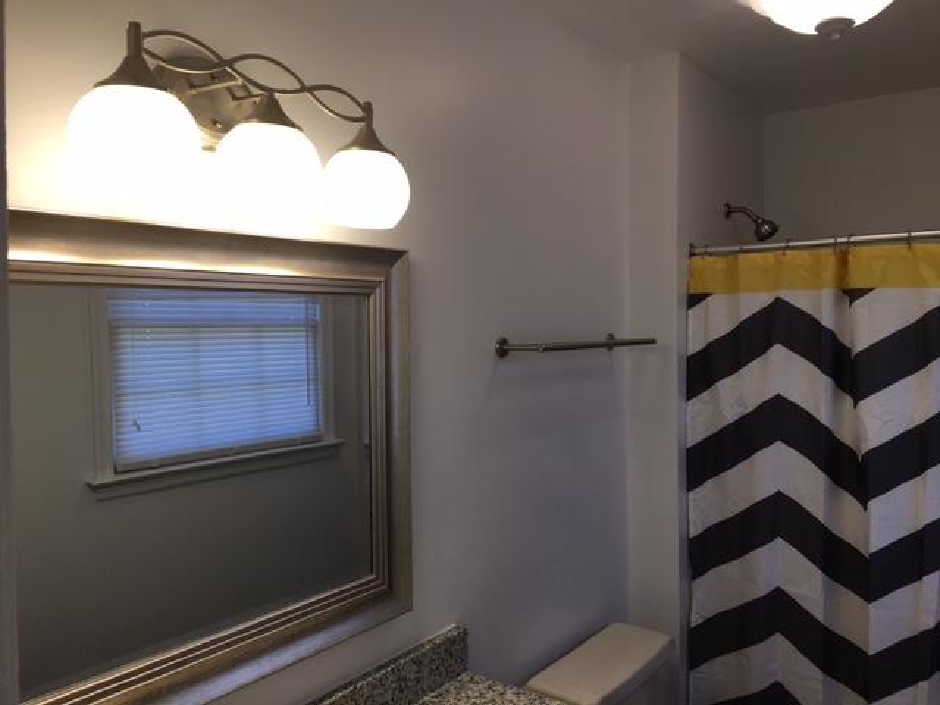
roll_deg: +0.6
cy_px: 352
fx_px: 787
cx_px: 470
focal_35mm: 29
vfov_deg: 48.2
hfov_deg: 61.7
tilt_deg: -2.2
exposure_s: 1/120
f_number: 2.2
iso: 40
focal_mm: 4.15
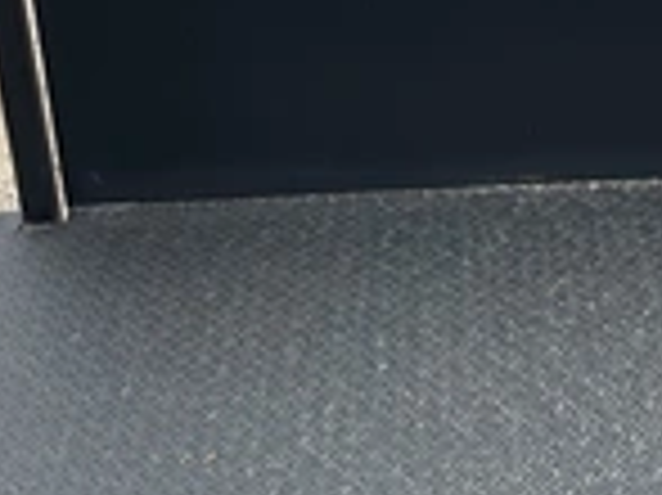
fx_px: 1510
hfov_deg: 24.1
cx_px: 576
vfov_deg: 18.1
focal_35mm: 79
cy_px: -18
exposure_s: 1/199
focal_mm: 3
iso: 20
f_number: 1.8
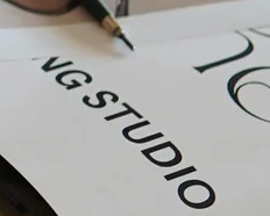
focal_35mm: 273
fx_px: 2183
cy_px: -19
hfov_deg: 6.8
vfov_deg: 5.7
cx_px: -329
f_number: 2.2
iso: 1600
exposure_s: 1/160
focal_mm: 30
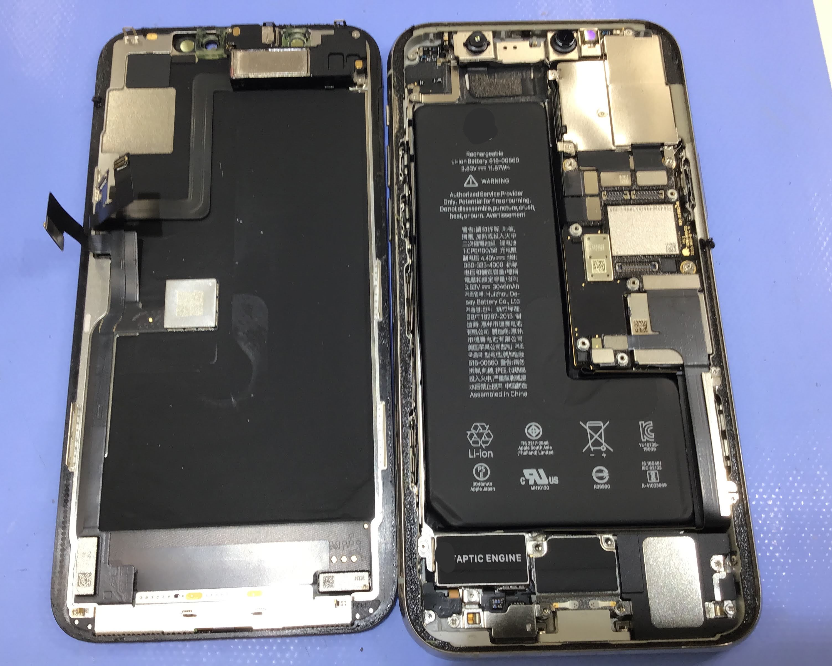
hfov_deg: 54.2
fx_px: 813
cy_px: 327
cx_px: 395
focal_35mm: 33
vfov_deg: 44.5
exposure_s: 1/60
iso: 32
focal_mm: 3.3
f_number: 2.4
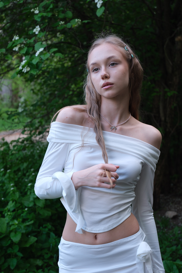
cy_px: 136
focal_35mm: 75
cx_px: 91
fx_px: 569
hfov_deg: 18.2
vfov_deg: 27.0
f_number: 4.8
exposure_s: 1/40
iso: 160
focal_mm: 50
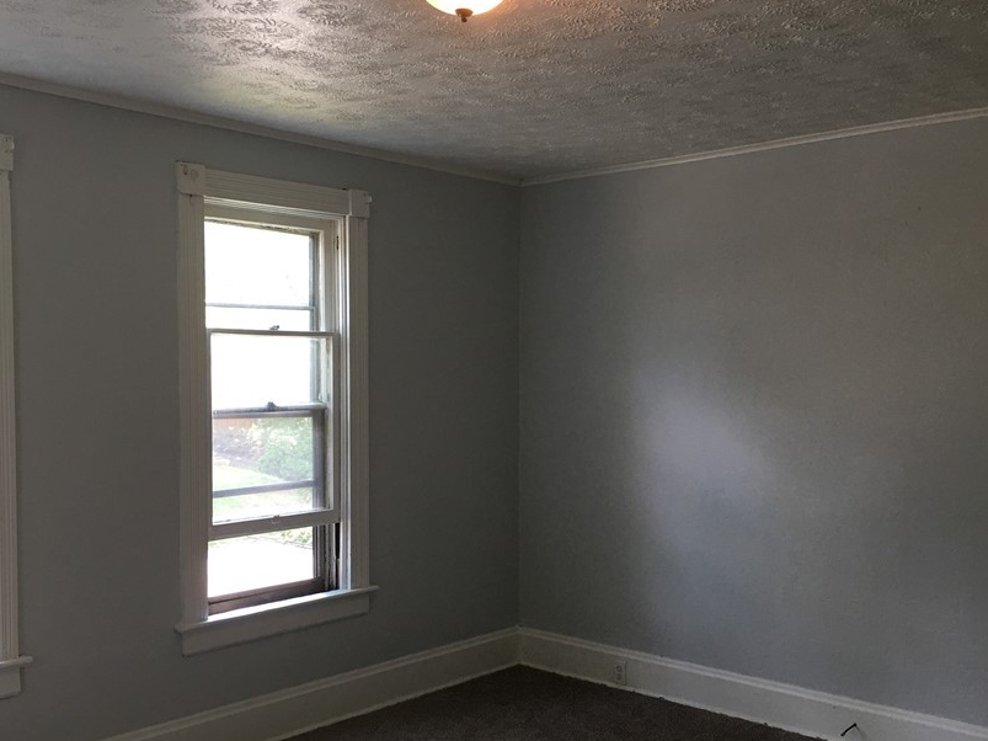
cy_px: 437
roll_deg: -0.4
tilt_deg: -1.4
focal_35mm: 37
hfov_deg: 50.1
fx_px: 1056
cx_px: 506
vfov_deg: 38.5
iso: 32
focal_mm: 4.15
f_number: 2.2
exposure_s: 1/30
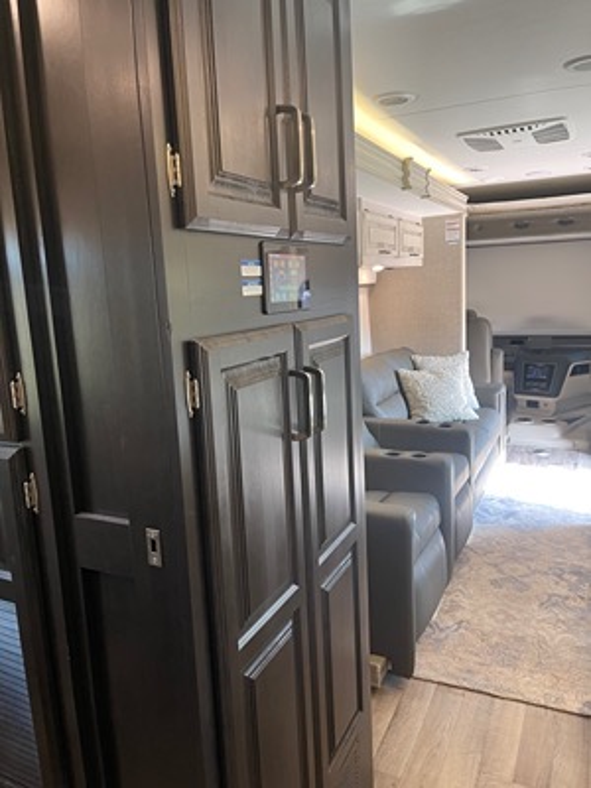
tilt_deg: -7.2
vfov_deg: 69.4
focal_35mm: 25
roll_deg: +4.0
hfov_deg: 54.9
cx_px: 296
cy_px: 394
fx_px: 569
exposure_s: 1/67
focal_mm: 5.1
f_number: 1.6
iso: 125
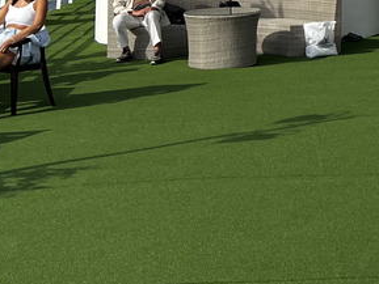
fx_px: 1183
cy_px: -196
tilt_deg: +4.7
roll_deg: -0.1
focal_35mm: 108
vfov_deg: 12.7
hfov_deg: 17.4
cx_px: 442
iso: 50
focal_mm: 5.7
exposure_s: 1/5587
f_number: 1.5
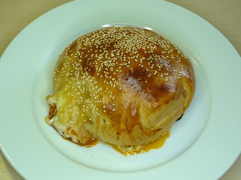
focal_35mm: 64
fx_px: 446
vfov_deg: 22.9
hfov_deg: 30.3
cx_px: 120
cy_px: 90
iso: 80
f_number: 2.9
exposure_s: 1/60
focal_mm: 5.9
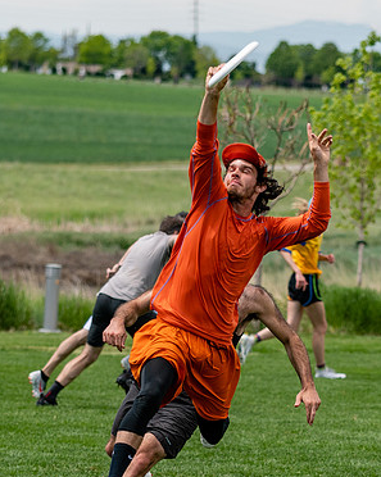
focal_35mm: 316
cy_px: 345
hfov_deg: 4.9
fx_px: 4460
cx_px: 258
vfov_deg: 6.1
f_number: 2.8
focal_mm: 90
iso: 100
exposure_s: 1/2500
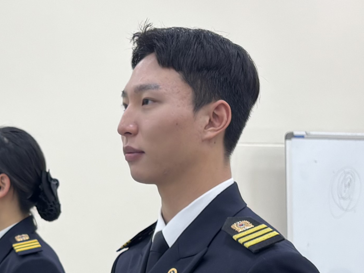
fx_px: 1125
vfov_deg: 13.5
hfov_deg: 18.1
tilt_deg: -5.5
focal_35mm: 107
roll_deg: +0.5
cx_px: 34
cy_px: 318
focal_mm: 5.96
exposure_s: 1/120
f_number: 1.6
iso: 50
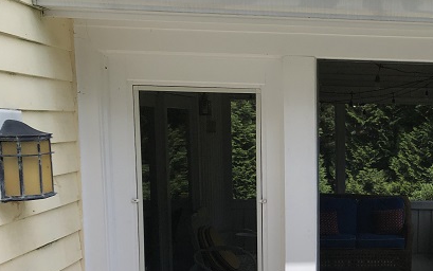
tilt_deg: -6.6
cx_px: 413
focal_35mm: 58
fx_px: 685
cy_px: 229
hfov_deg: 32.8
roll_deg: -1.2
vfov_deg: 22.0
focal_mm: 3.99
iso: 20
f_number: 1.8
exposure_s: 1/1656
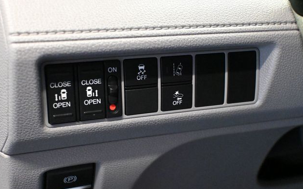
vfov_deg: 26.2
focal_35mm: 49
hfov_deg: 40.8
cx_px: 150
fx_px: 407
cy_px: 101
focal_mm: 31.5
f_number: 5
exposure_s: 1/60
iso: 12800
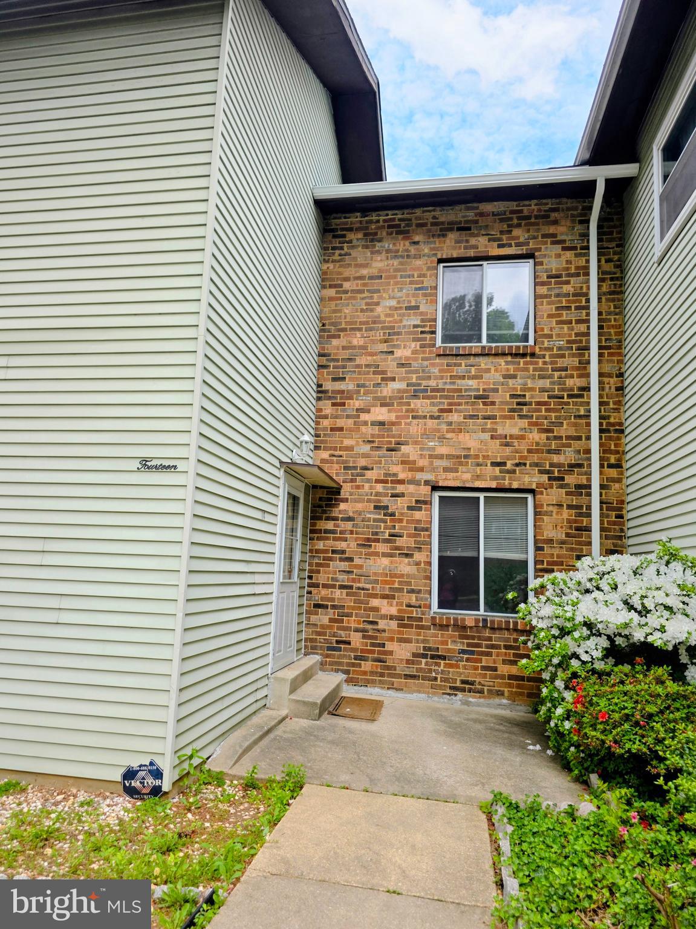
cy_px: 464
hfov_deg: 58.9
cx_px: 348
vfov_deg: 73.9
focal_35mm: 23
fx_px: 617
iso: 80
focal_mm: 6.3
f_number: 1.7
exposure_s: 1/3788
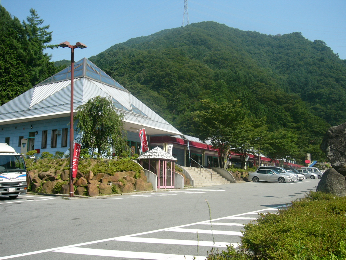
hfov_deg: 52.6
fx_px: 350
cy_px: 130
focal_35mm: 35
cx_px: 173
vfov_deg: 40.7
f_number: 8
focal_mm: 5.8
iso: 50
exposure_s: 1/100
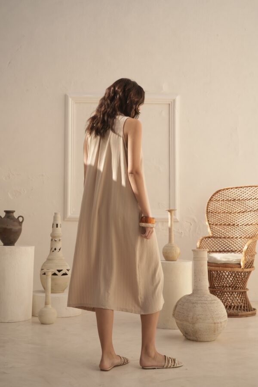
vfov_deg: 39.6
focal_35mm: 50
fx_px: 537
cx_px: 129
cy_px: 194
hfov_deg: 27.0
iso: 200
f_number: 13
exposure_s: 1/125
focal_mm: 50
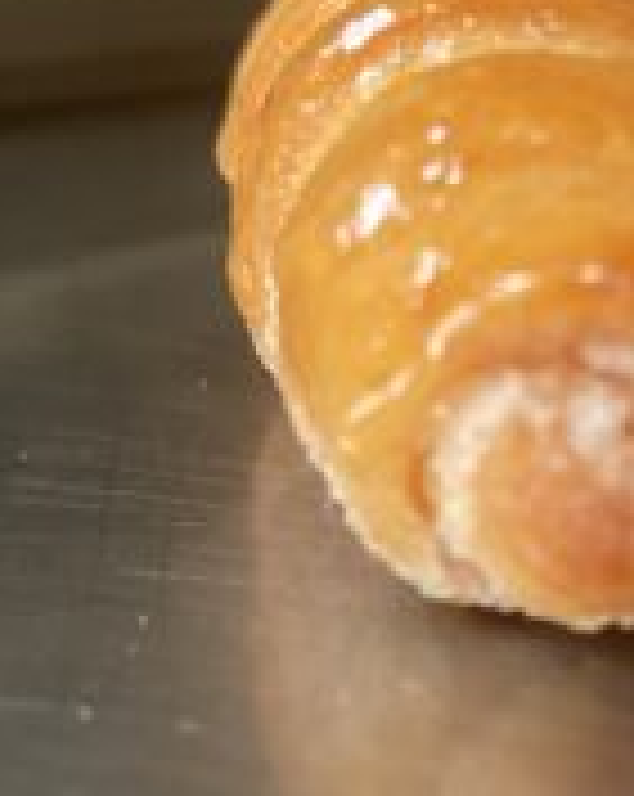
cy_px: 445
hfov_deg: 21.7
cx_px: 546
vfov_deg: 27.5
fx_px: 1623
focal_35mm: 69
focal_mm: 4.25
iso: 500
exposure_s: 1/60
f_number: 1.8
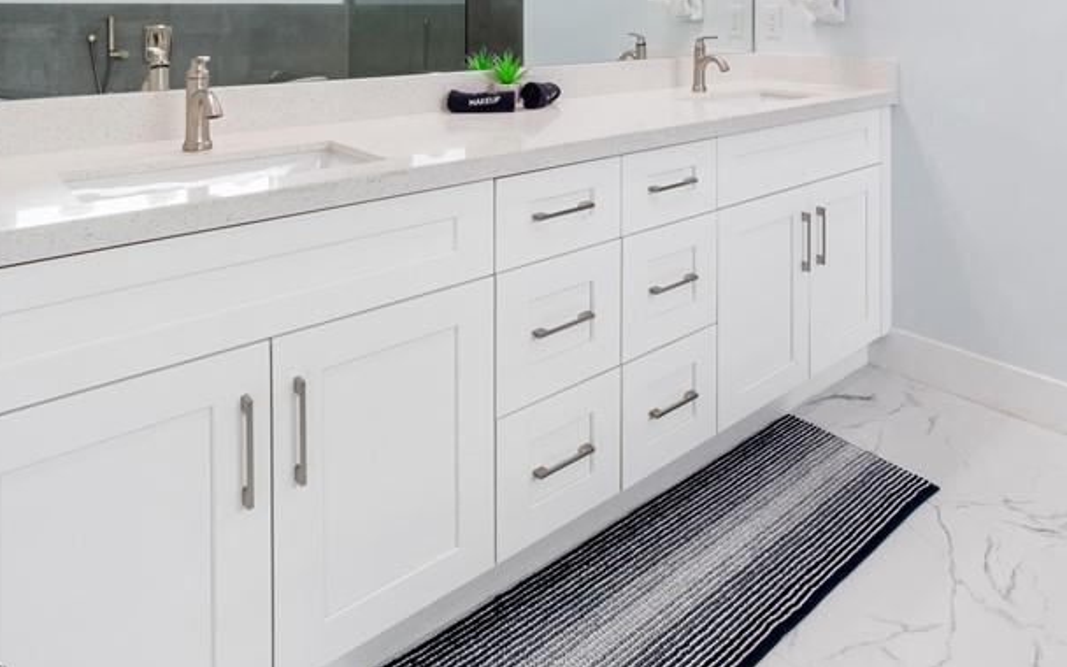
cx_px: 774
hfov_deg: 68.7
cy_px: 14
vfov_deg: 43.0
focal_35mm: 25
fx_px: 727
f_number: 7.1
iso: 200
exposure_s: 1/13
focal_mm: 7
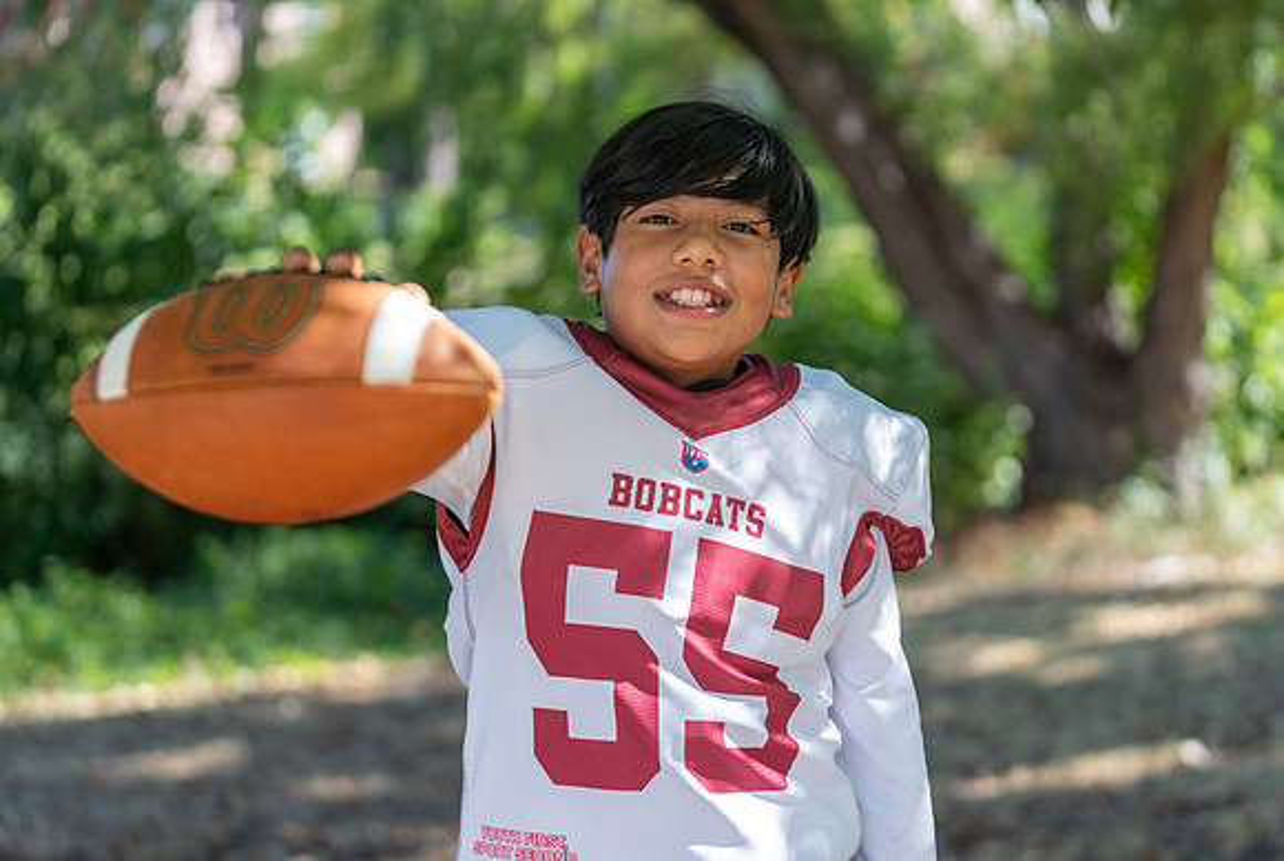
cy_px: 398
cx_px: 696
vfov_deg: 18.1
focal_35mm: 76
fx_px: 2705
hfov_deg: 26.7
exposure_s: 1/320
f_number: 2.8
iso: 160
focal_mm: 70
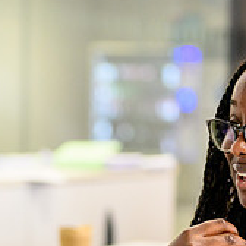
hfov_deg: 11.4
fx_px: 1222
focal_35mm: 152
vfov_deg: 11.4
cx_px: 41
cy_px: 238
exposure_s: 1/640
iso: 3600
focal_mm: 50
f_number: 1.8
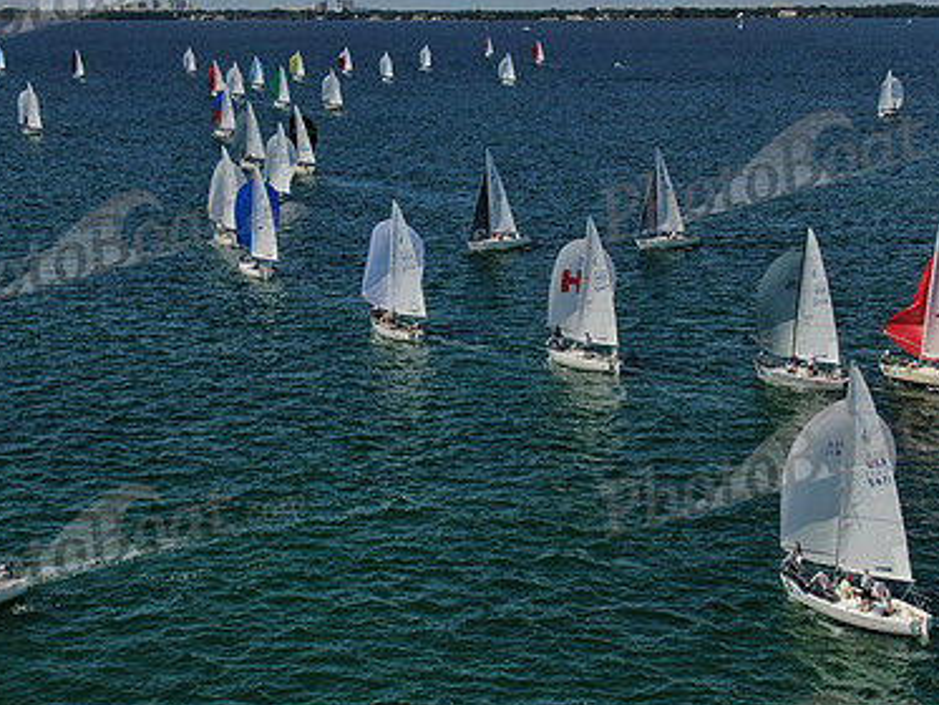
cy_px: 356
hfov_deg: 26.7
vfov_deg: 20.2
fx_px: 1981
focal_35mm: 73
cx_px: 456
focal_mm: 8.42
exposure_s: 1/2000
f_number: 3.8
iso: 100
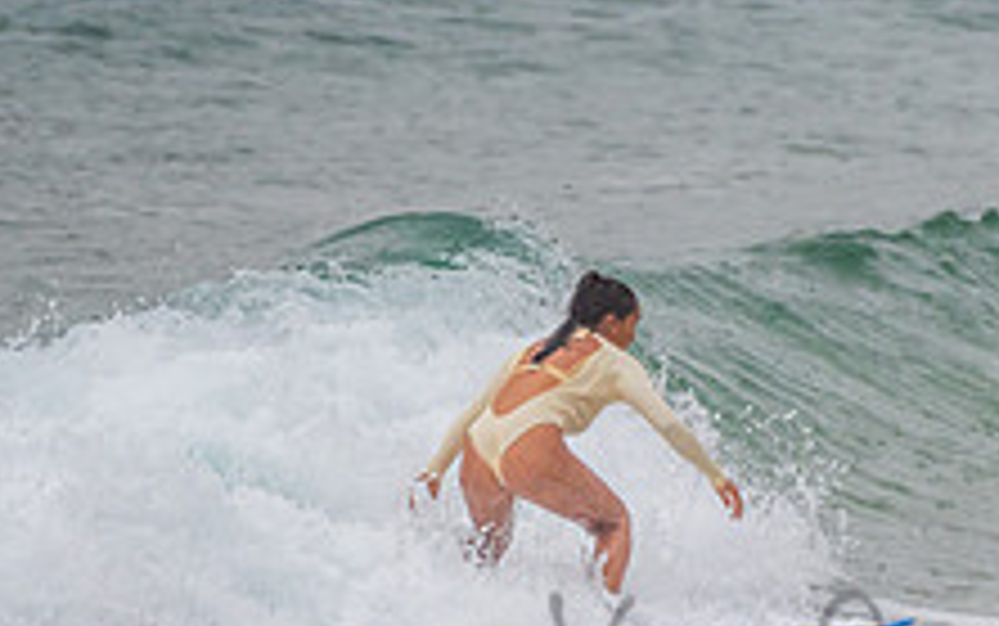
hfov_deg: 1.3
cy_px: 558
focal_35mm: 1621
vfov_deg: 0.8
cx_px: 726
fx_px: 44156
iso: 280
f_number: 5.6
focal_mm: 500
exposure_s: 1/320
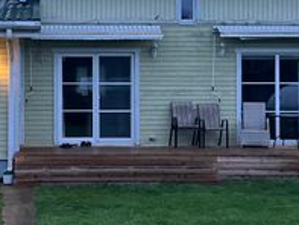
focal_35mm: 79
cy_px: 76
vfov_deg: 18.6
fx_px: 683
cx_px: 73
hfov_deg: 24.4
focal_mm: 5.1
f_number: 1.6
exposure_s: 1/33
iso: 500
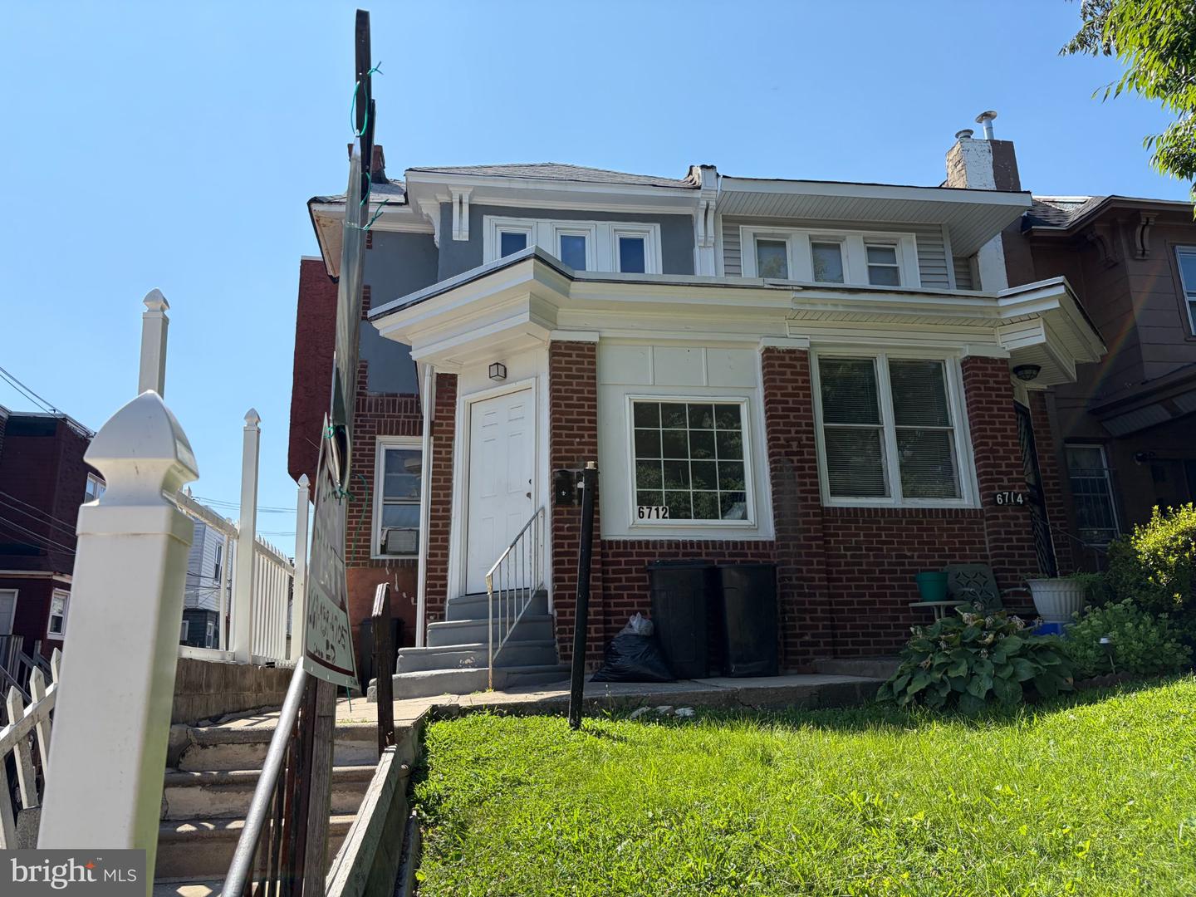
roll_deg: +1.8
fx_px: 898
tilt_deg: +15.2
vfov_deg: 53.1
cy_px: 448
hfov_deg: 67.3
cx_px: 598
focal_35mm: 26
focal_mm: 5.96
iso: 50
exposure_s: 1/2538
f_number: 1.6
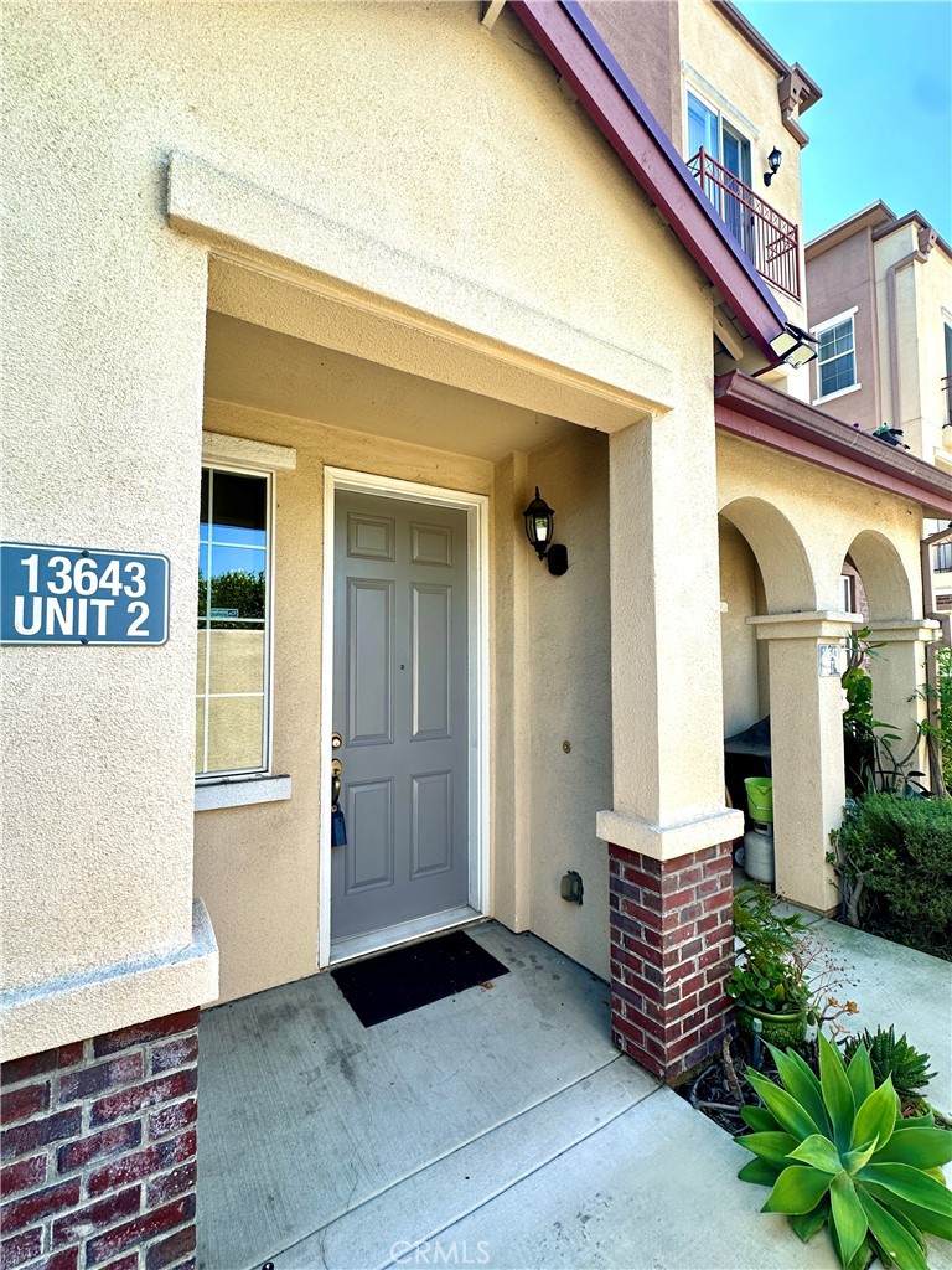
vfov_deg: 102.1
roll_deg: +2.2
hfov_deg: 85.7
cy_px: 635
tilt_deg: +4.5
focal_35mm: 14
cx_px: 476
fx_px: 513
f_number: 2.2
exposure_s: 1/290
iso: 40
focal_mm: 2.22
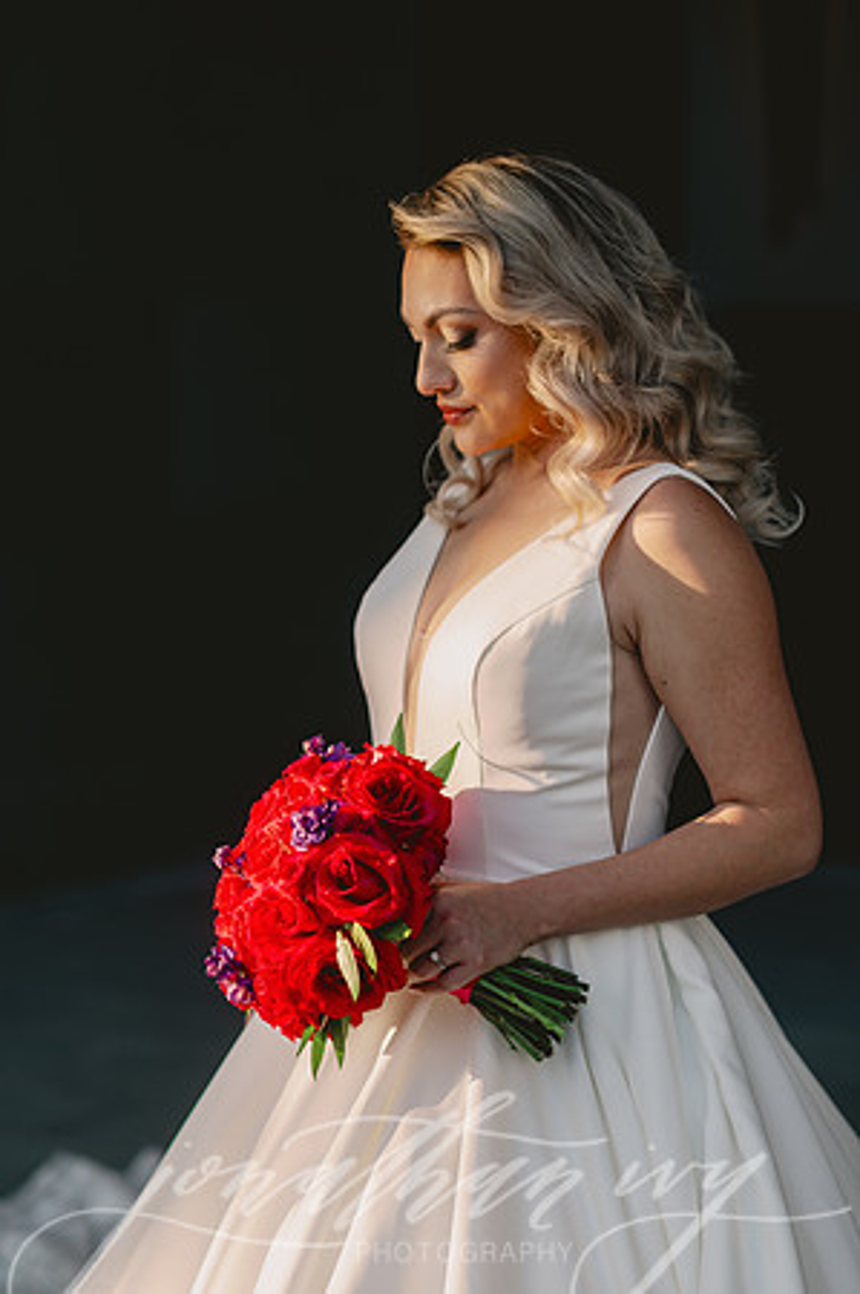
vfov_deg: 23.9
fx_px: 3053
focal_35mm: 85
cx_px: 430
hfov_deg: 16.0
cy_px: 647
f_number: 2.5
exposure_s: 1/400
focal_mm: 85
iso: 50
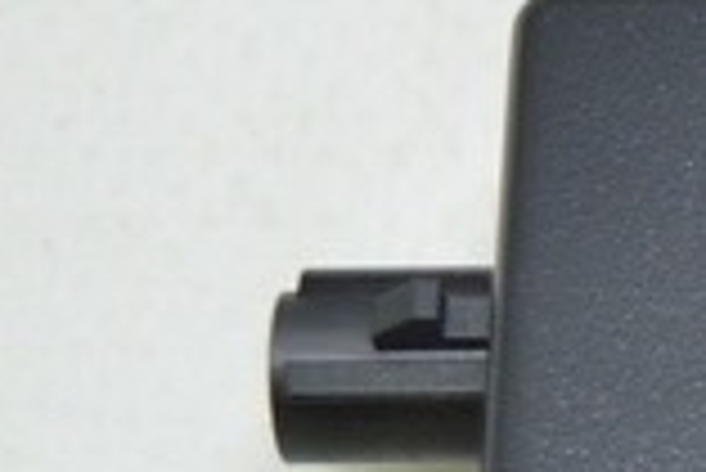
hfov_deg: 7.0
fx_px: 5560
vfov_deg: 4.8
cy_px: 582
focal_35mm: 283
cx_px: 1515
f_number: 4.2
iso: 400
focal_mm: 29
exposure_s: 1/40
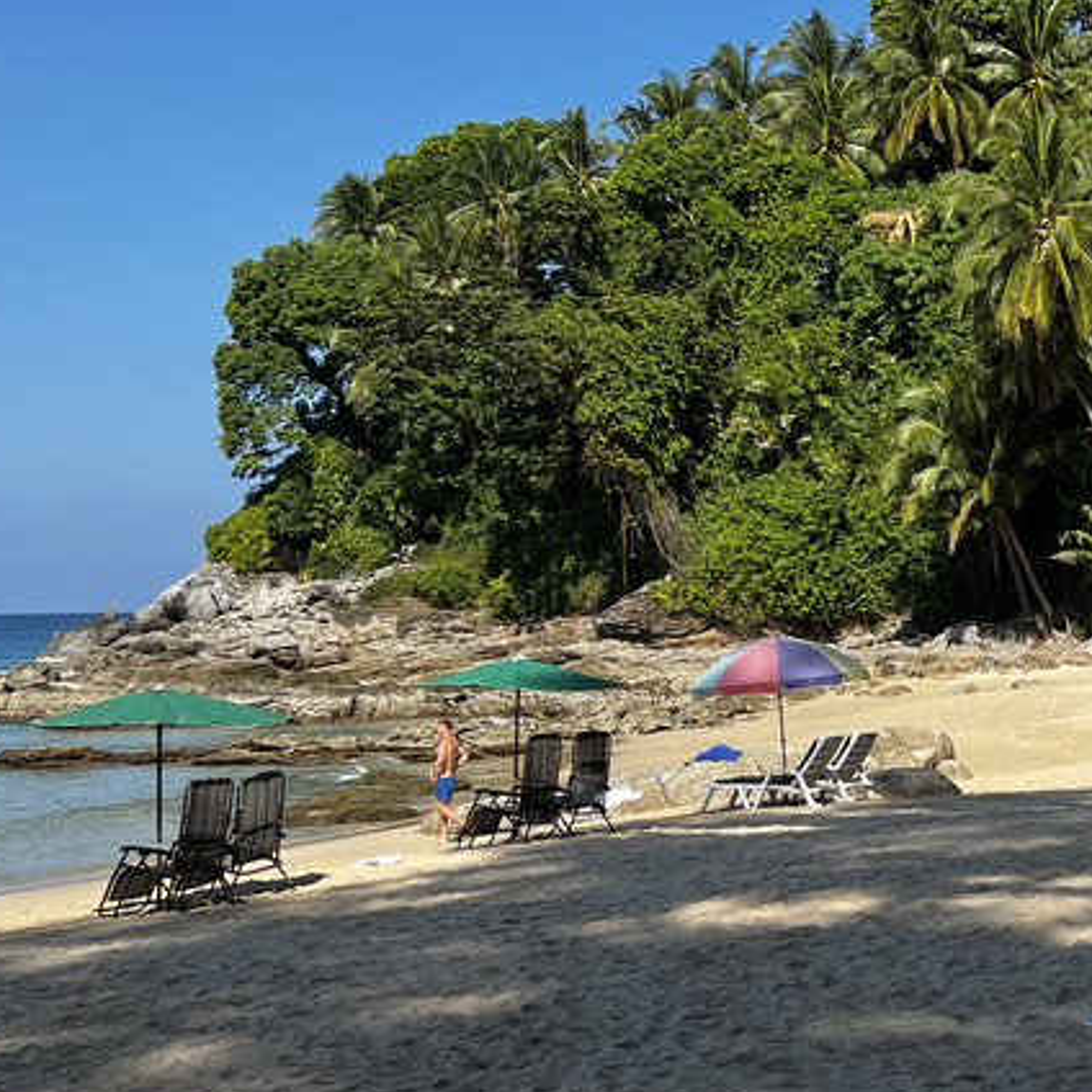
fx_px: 2320
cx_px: 1097
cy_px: 494
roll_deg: +1.1
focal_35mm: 65
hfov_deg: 25.2
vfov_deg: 26.5
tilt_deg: +2.6
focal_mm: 5.7
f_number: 1.5
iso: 50
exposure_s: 1/3831
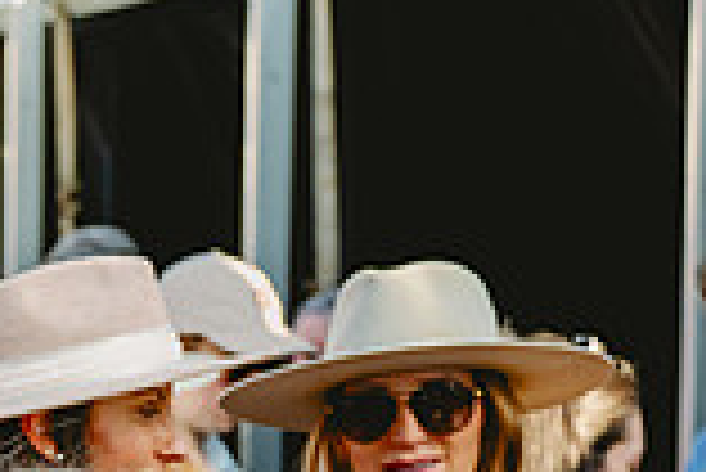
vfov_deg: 6.7
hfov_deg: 9.7
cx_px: -512
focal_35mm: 202
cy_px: 738
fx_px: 3965
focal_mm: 52
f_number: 4
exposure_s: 1/640
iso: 800
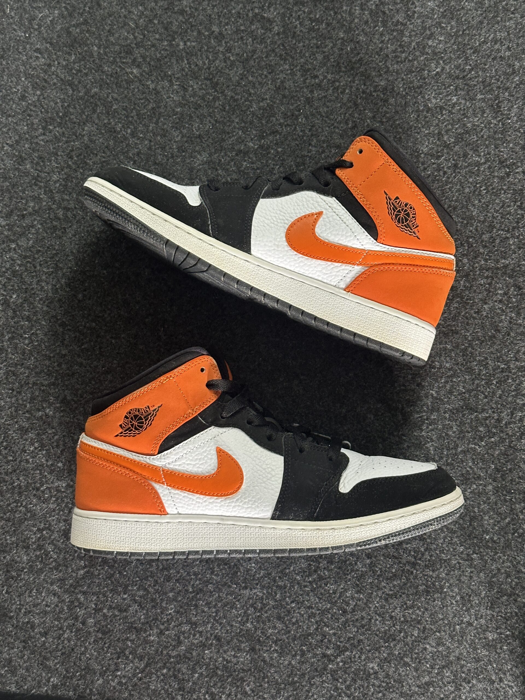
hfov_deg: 30.3
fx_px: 971
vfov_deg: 39.7
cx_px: 262
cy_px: 350
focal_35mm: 48
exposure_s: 1/50
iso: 200
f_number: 1.78
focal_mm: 6.86
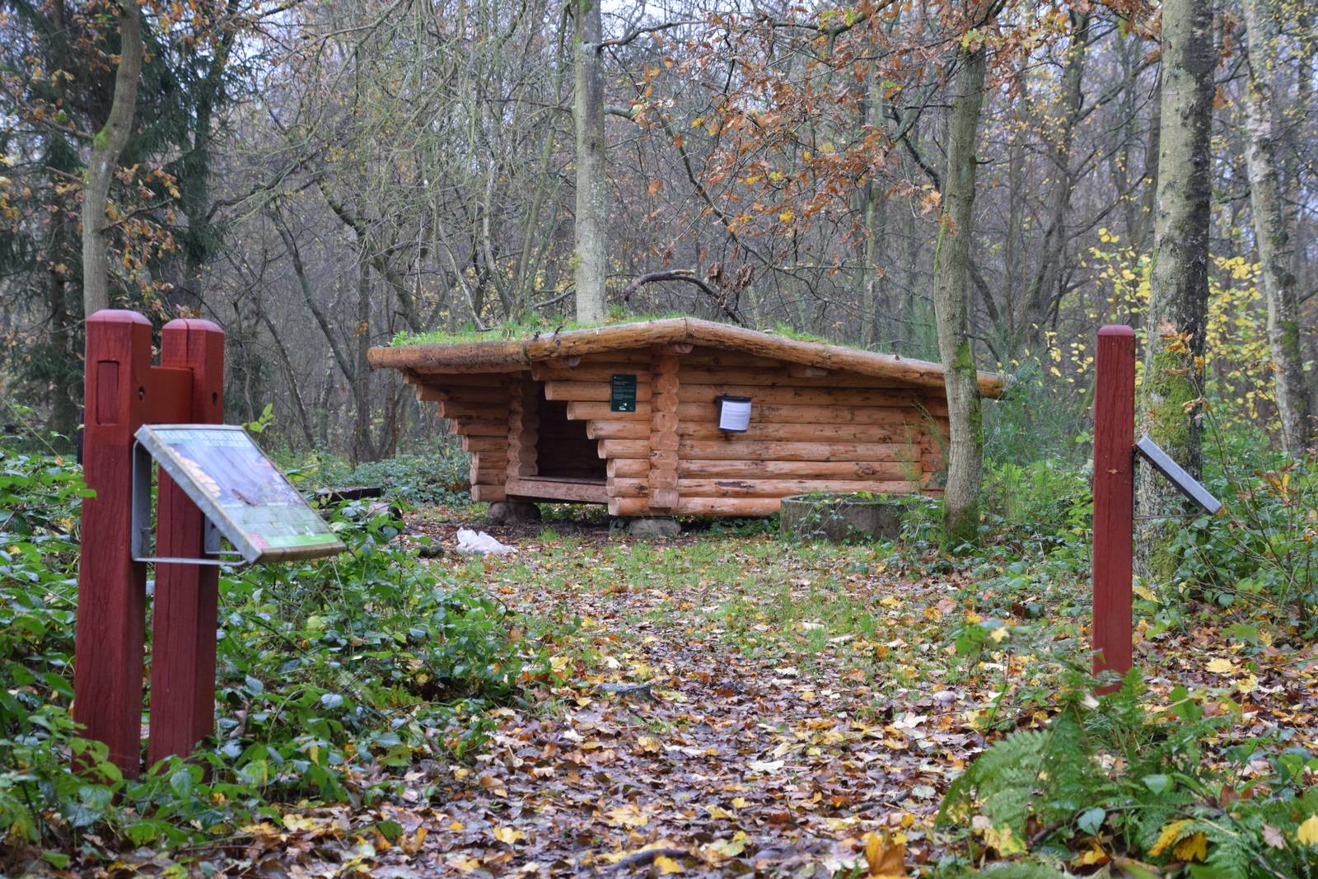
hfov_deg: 28.1
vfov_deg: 18.9
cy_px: 440
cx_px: 659
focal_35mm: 72
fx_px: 2636
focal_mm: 48
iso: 640
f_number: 5.6
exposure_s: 1/80
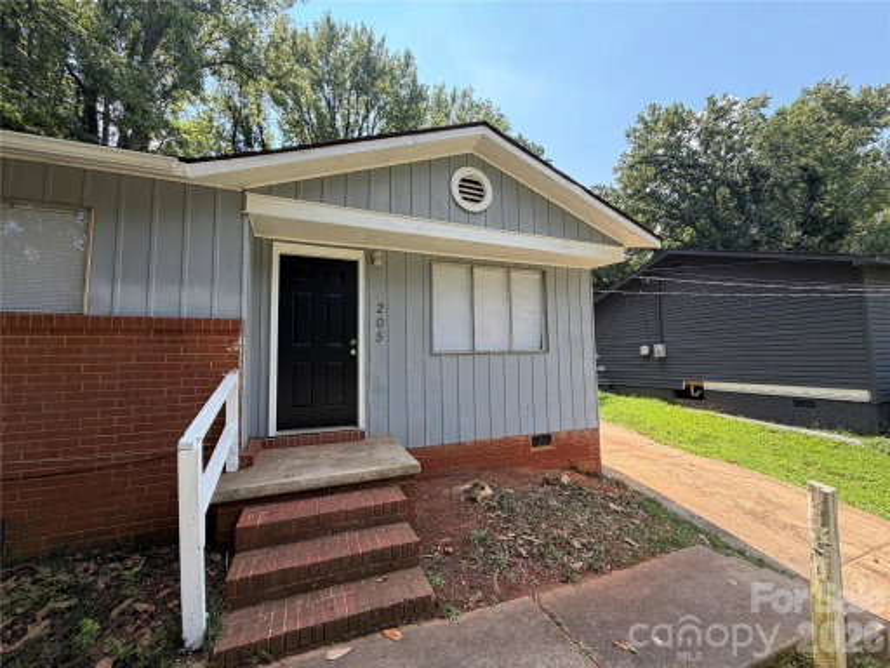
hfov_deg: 102.1
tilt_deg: +6.2
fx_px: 360
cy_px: 334
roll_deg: +1.4
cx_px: 445
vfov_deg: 85.7
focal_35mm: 14
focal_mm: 2.22
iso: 64
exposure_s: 1/482
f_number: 2.2
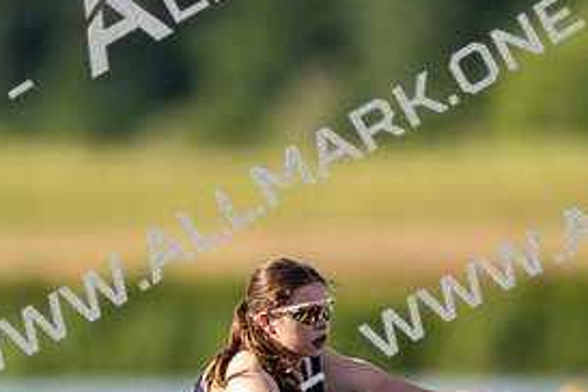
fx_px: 20840
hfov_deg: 1.6
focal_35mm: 1276
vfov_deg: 1.1
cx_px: 202
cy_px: 393
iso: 280
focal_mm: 600
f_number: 4
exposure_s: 1/2500
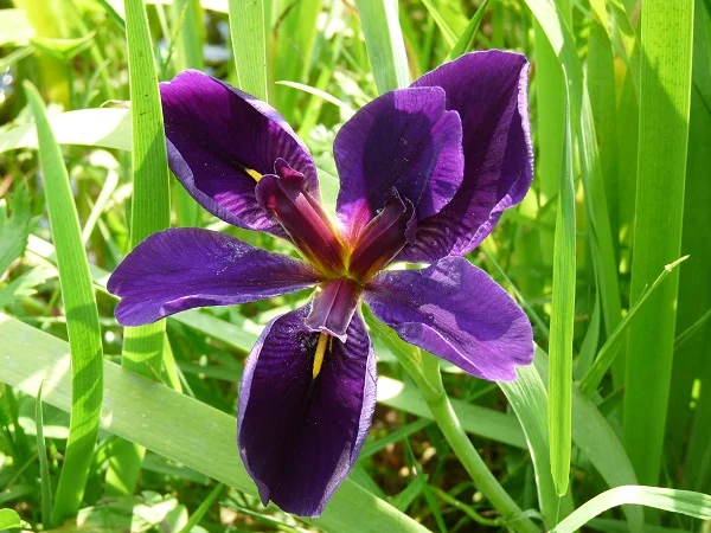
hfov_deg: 20.9
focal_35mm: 94
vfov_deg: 15.7
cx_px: 356
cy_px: 266
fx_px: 1931
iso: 100
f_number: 3.6
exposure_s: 1/100
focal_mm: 16.7
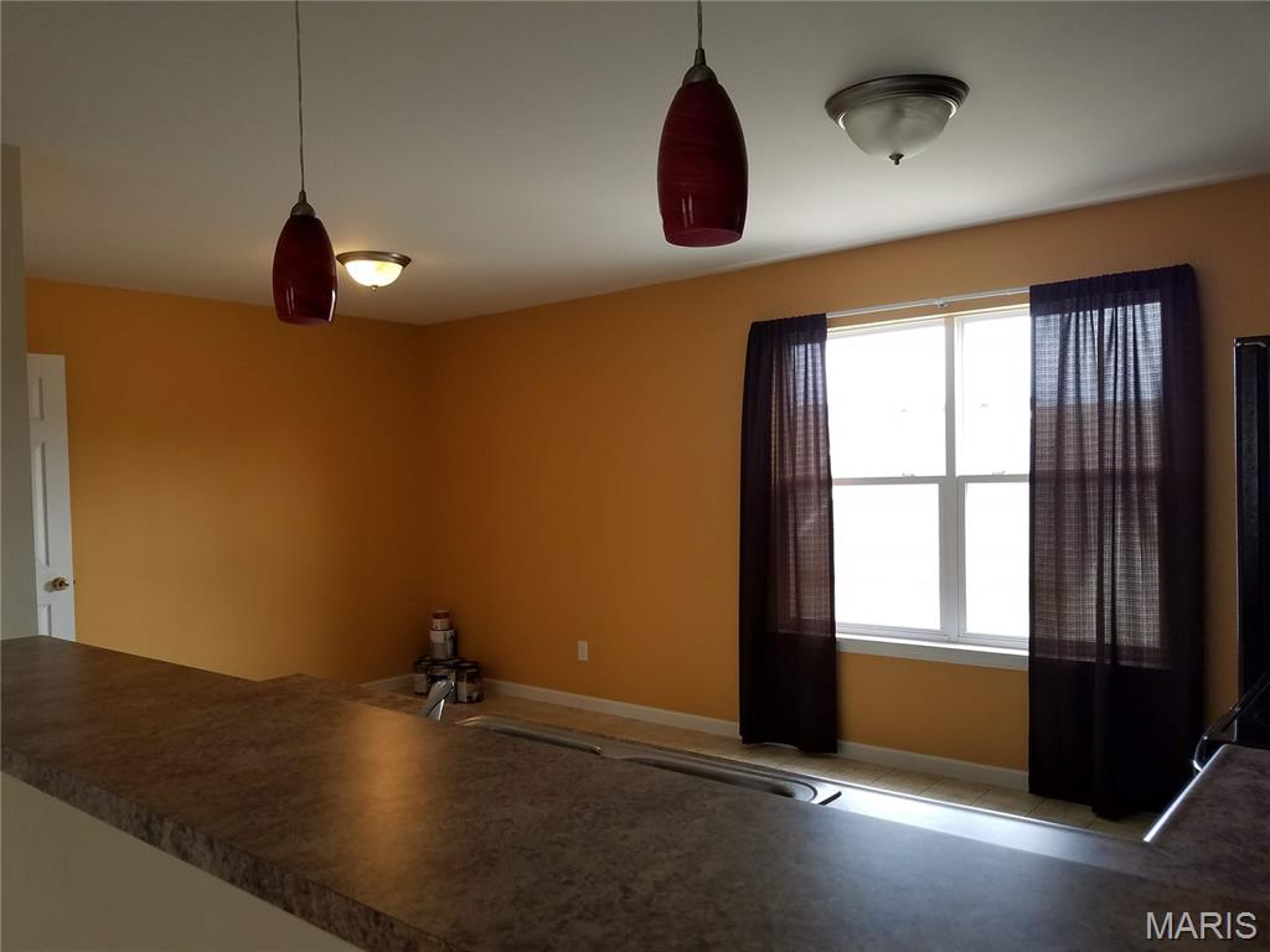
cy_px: 476
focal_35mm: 26
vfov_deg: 53.1
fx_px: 954
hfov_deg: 67.3
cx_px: 635
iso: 64
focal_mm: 4.2
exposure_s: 1/60
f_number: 1.7
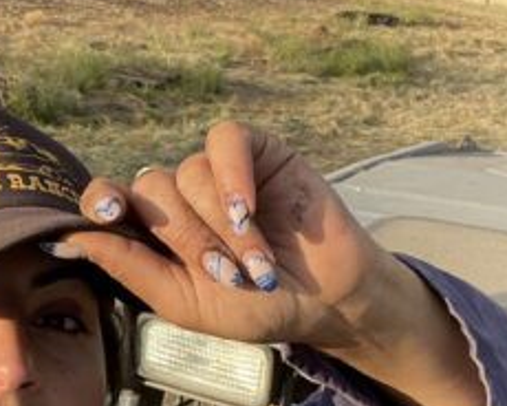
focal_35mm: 75
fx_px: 1125
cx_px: 40
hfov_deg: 24.6
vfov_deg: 20.1
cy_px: 353
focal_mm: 2.71
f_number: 2.2
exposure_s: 1/447
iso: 25
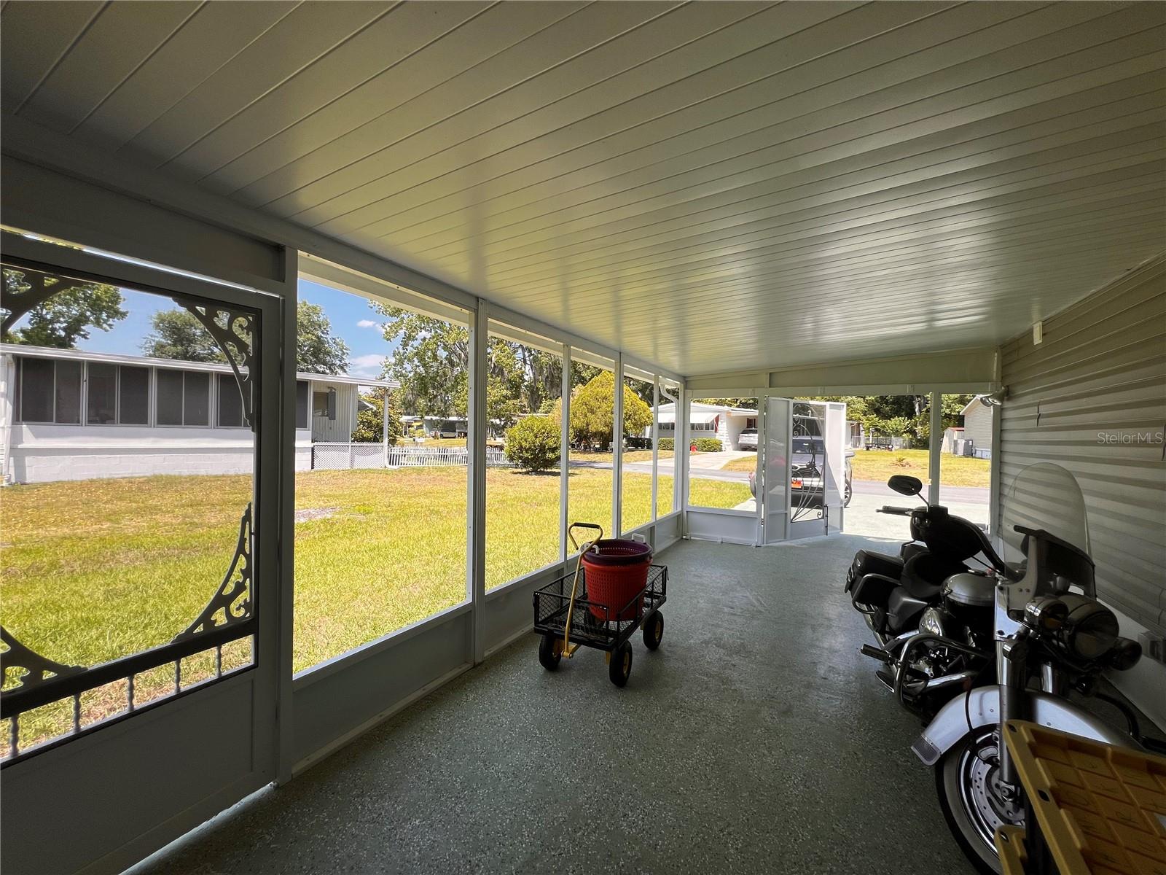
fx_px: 438
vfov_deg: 89.9
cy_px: 438
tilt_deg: -0.1
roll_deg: -1.3
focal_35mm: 13
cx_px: 583
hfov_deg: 106.2
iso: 32
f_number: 1.8
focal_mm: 1.57
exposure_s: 1/774
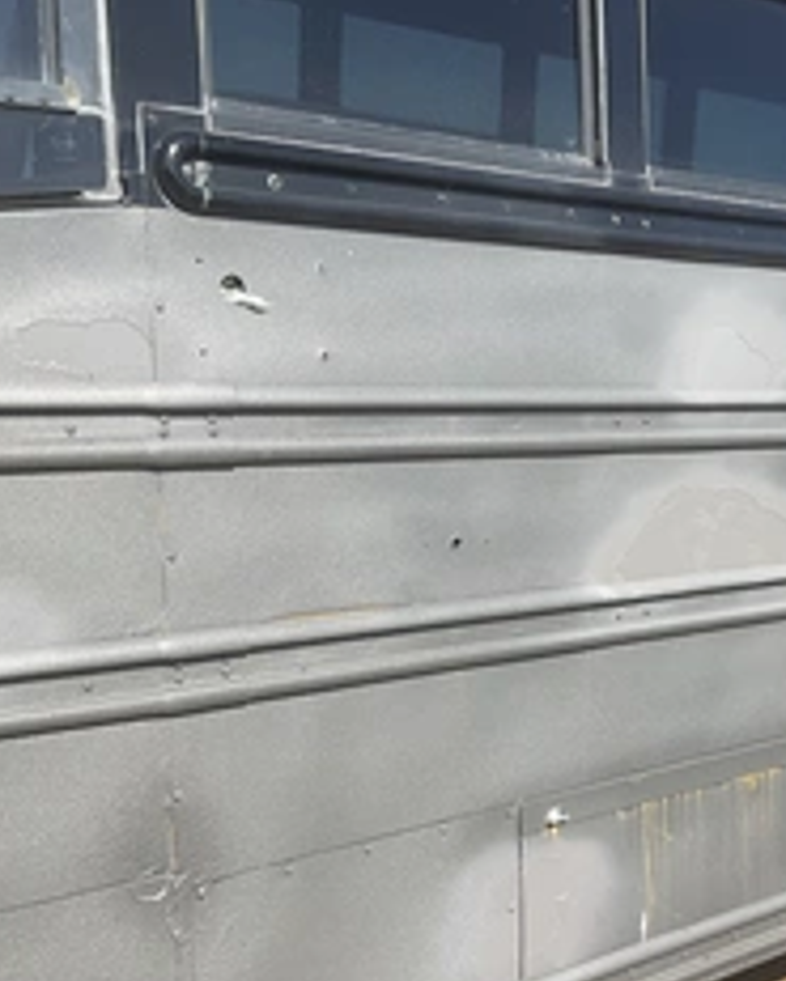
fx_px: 1424
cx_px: 646
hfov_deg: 30.0
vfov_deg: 38.0
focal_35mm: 49
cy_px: 561
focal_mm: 3
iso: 25
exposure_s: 1/1015
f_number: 1.8
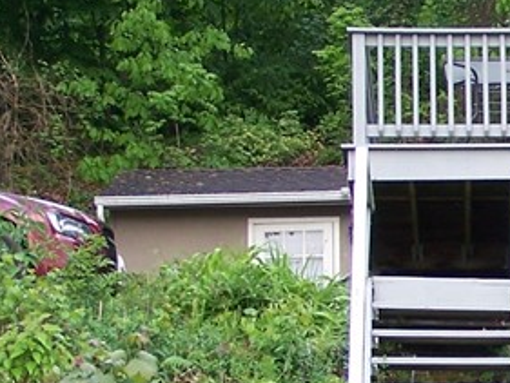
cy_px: 312
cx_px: 882
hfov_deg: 9.3
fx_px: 3007
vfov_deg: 7.3
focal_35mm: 204
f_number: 3.1
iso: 80
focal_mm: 9.3
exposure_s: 1/100
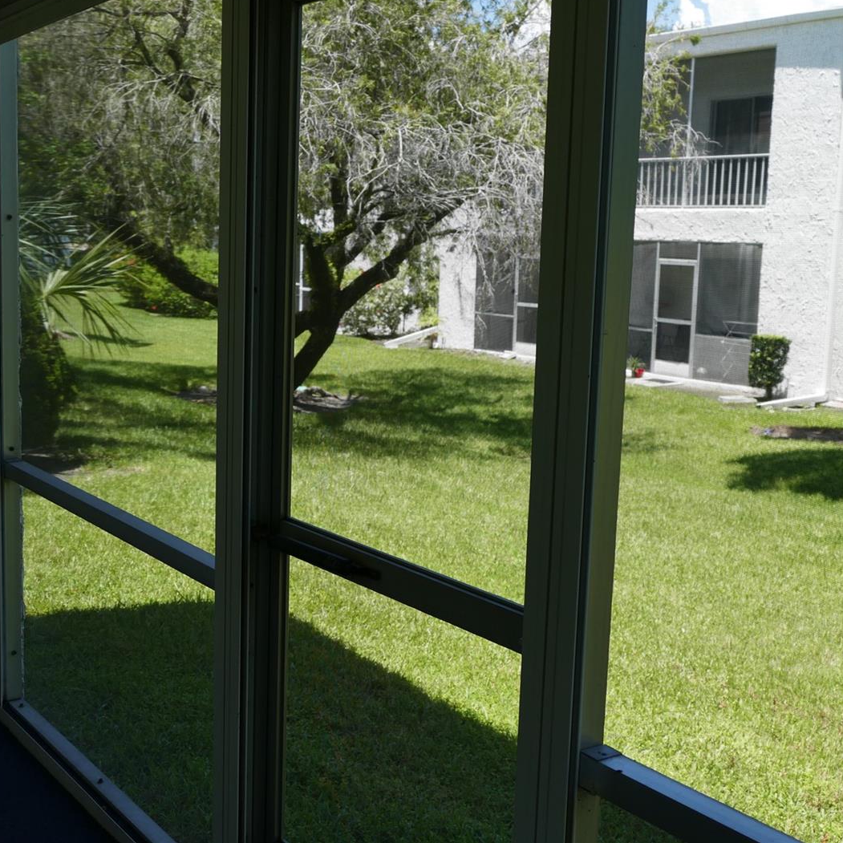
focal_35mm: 44
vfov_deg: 38.3
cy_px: 416
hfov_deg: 38.3
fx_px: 1212
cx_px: 440
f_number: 3.1
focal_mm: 12.38
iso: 125
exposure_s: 1/640
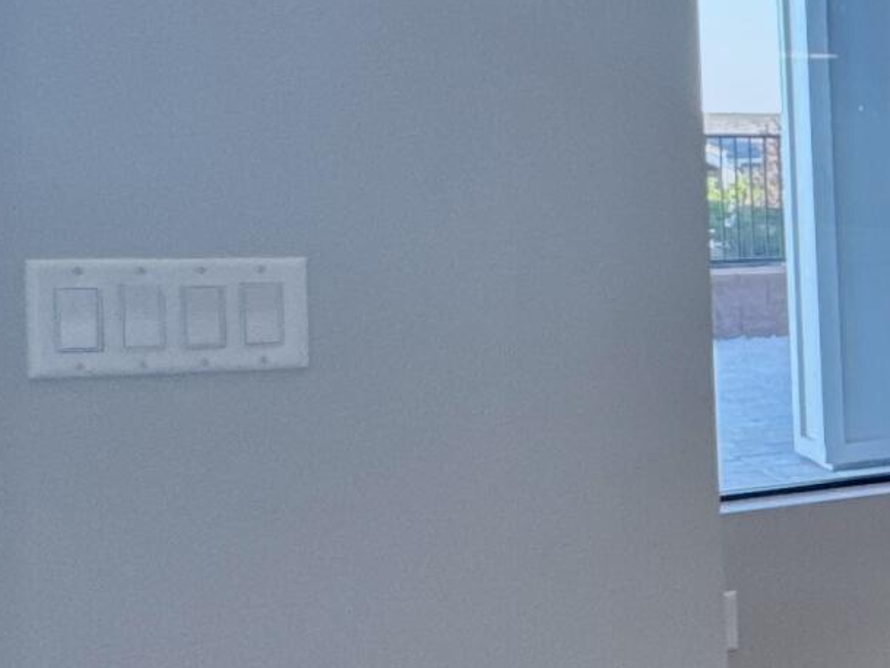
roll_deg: +1.8
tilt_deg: -2.1
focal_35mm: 69
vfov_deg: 21.3
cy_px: 259
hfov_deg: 18.0
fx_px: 1774
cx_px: 1822
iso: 80
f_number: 2.2
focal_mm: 2.22
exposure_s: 1/60
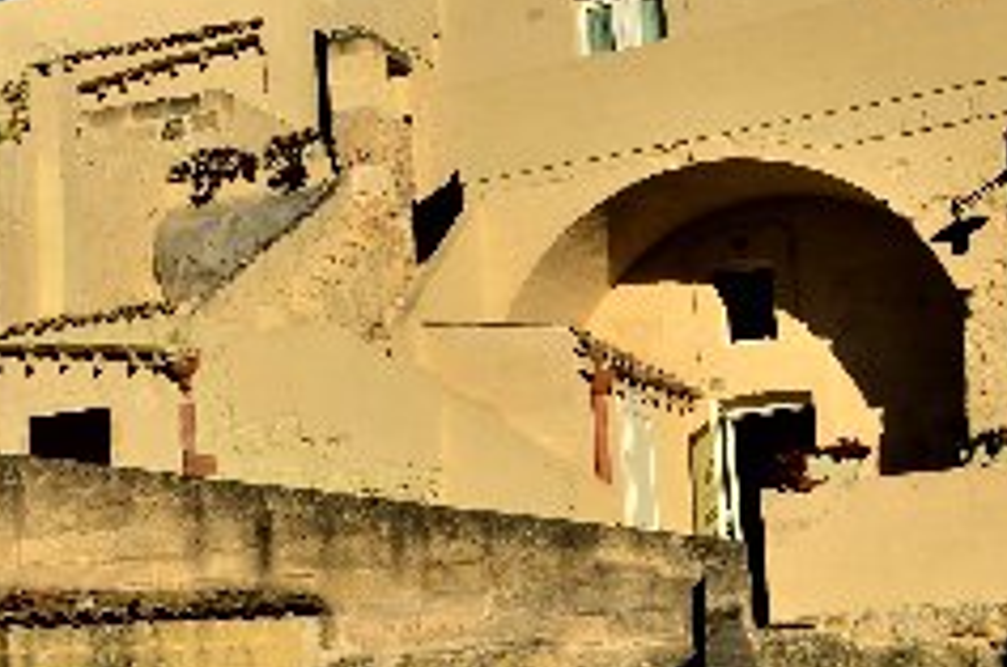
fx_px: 2540
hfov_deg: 21.3
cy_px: 217
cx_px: -102
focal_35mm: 91
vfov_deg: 14.9
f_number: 11
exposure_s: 1/125
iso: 110
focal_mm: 18
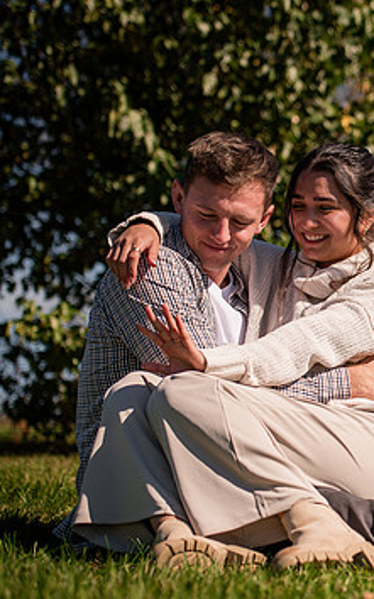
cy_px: 314
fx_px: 1910
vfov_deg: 17.8
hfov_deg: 11.0
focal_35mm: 117
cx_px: 438
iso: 100
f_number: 3.2
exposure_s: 1/4000
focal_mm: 70
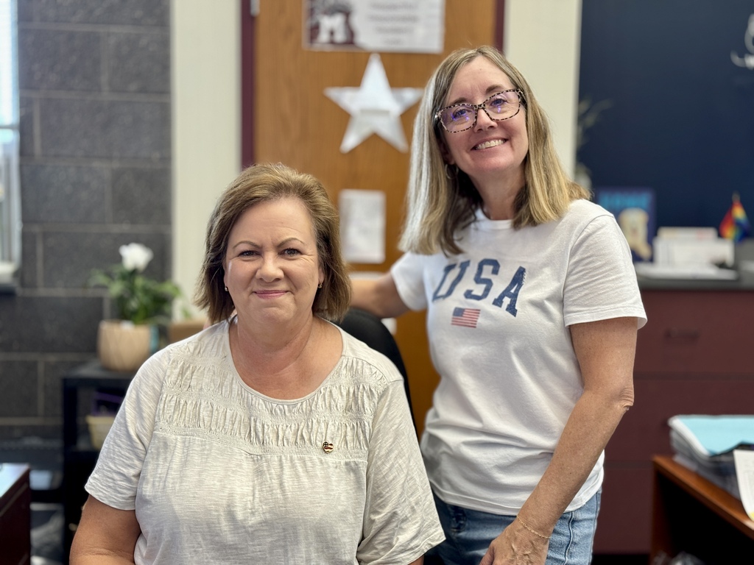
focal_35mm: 48
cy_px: 282
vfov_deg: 30.3
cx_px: 377
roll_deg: -0.9
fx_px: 1046
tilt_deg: -5.1
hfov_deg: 39.7
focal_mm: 6.76
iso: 100
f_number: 1.78
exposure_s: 1/53
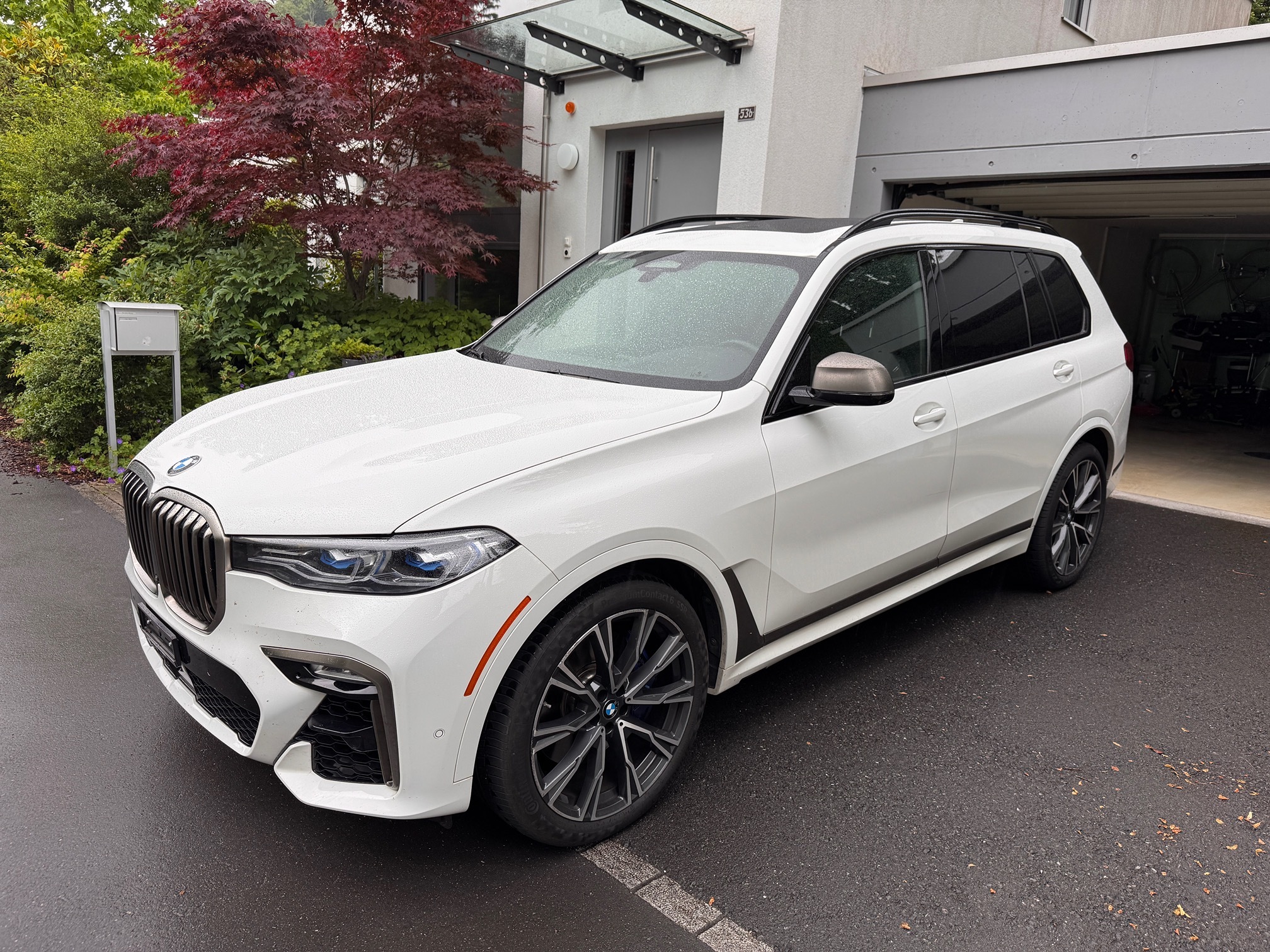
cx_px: 635
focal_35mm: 24
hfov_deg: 71.6
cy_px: 476
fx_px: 881
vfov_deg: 56.8
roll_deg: -3.4
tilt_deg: -11.3
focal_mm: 6.76
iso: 64
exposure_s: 1/121
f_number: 1.78
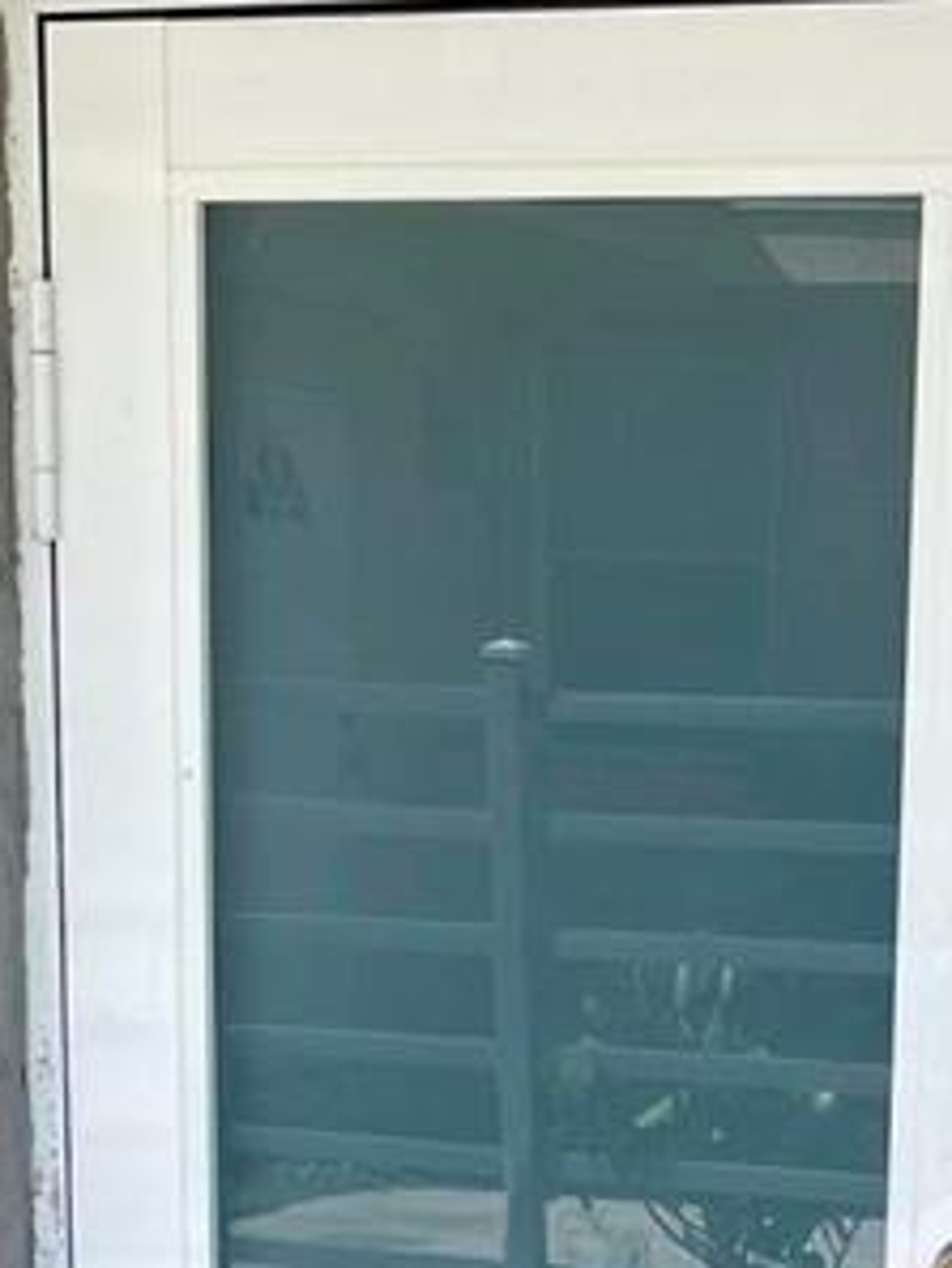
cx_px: 721
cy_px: 1605
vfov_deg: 18.2
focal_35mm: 101
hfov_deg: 14.6
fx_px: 3701
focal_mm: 5.1
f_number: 1.6
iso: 32
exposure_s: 1/908
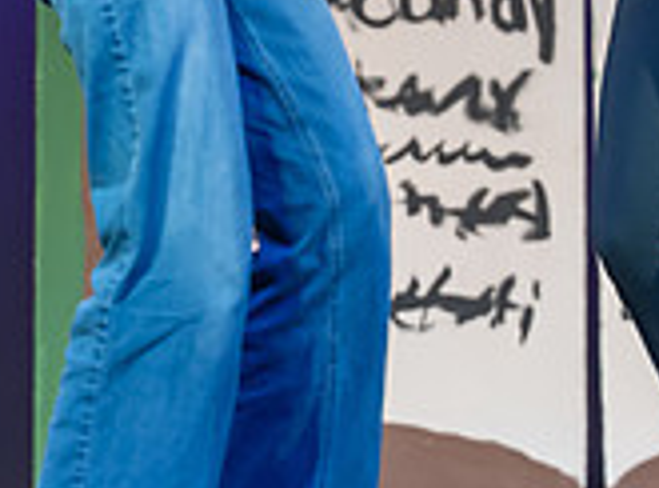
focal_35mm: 435
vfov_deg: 3.4
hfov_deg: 4.6
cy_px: -306
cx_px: 837
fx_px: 8239
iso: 800
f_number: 2.8
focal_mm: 92
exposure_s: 1/250
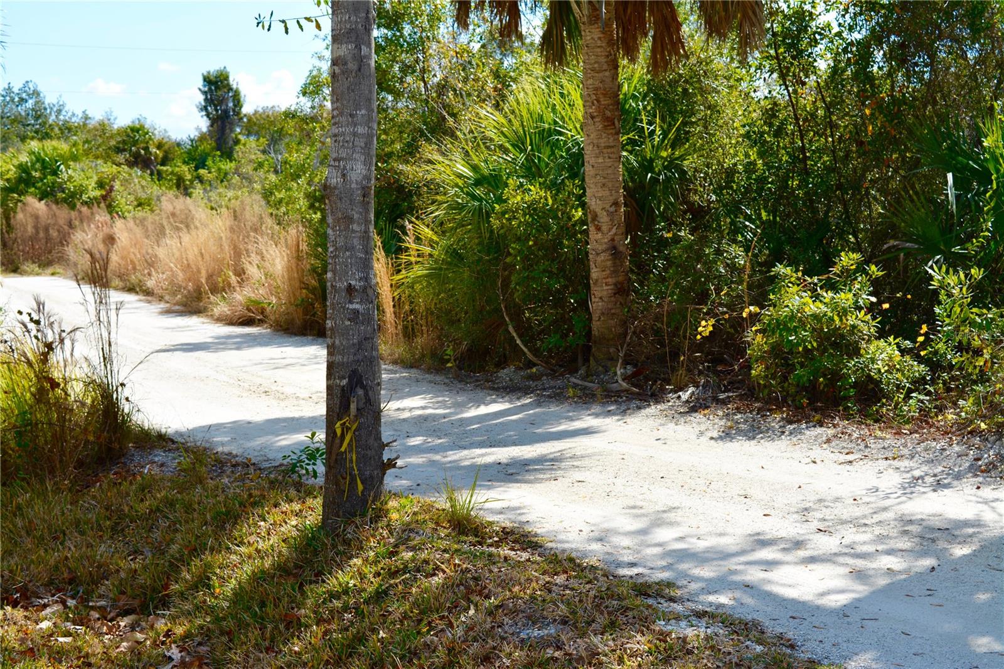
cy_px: 334
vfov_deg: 23.8
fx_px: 1589
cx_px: 502
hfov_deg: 35.1
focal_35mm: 57
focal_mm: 38
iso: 100
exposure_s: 1/320
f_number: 9
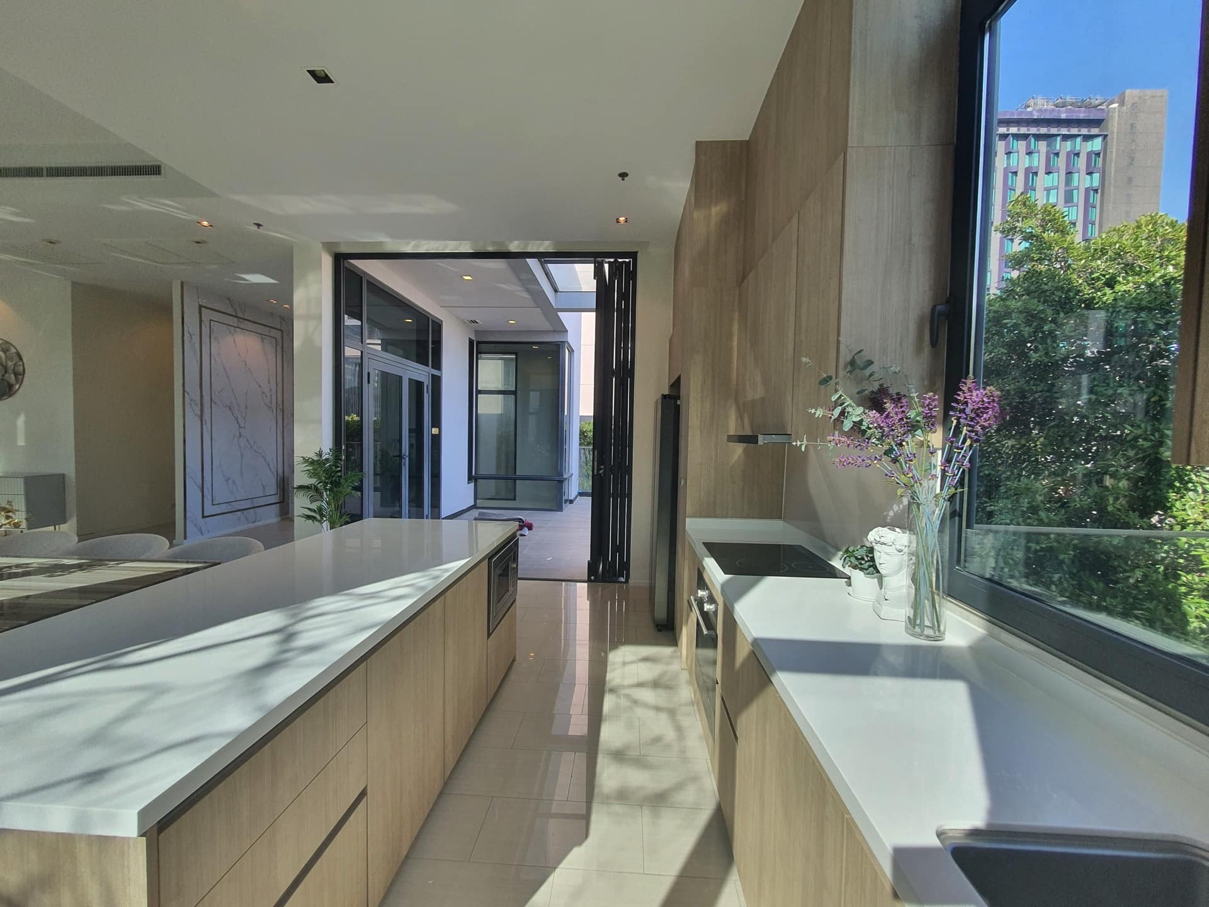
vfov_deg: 89.9
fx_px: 454
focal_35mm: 13
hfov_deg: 106.2
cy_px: 454
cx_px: 604
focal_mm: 1.8
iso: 50
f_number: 2.2
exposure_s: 1/138
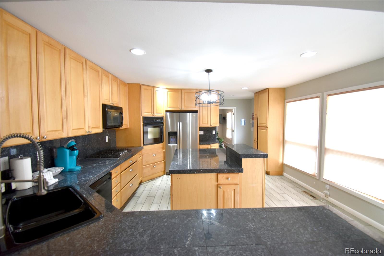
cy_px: 128
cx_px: 192
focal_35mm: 15
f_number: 4.5
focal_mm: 10
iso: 640
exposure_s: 1/60
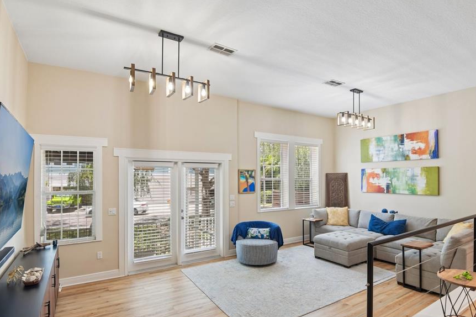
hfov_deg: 86.8
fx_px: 251
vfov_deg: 64.1
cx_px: 254
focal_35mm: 19
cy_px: 184
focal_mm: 16
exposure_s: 1/40
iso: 400
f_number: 8
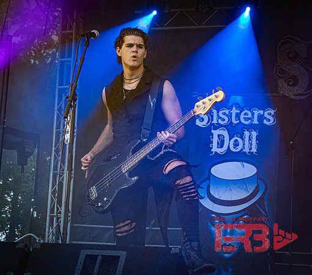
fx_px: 750
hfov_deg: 23.5
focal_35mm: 78
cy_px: 141
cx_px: 180
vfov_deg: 20.8
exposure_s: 1/320
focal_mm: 34
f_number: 4.5
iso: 800
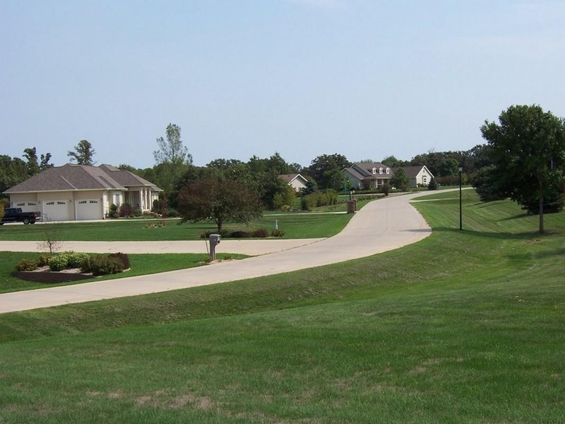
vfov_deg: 24.4
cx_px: 282
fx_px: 979
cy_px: 212
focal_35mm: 60
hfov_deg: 32.2
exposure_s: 1/750
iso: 80
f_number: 4.8
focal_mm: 10
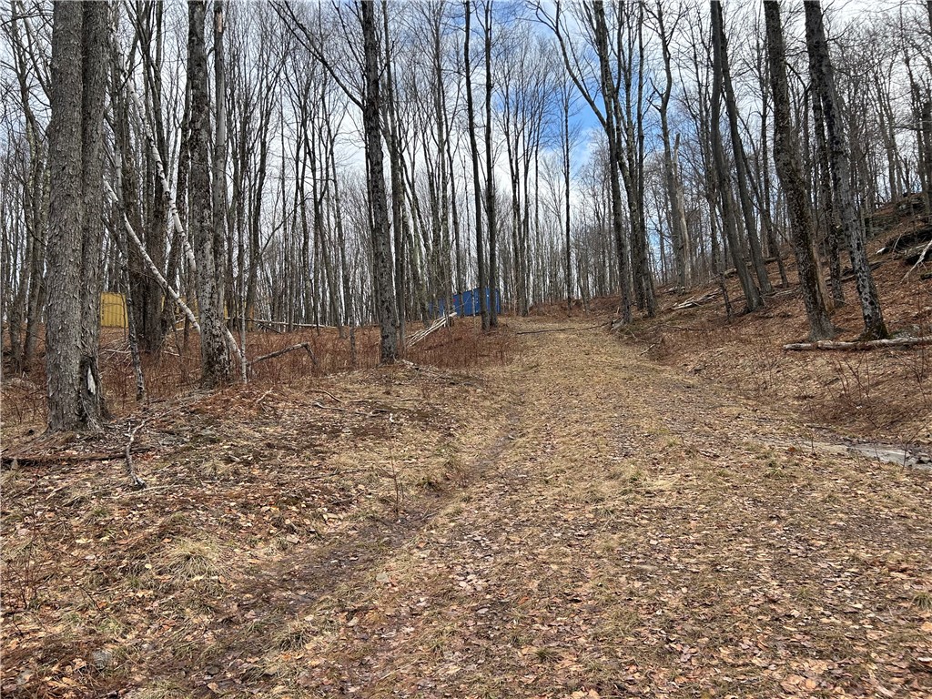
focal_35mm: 26
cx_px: 466
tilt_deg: +4.8
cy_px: 350
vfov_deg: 53.1
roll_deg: +1.2
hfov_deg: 67.3
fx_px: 700
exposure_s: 1/1295
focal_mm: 5.7
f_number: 1.5
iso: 50
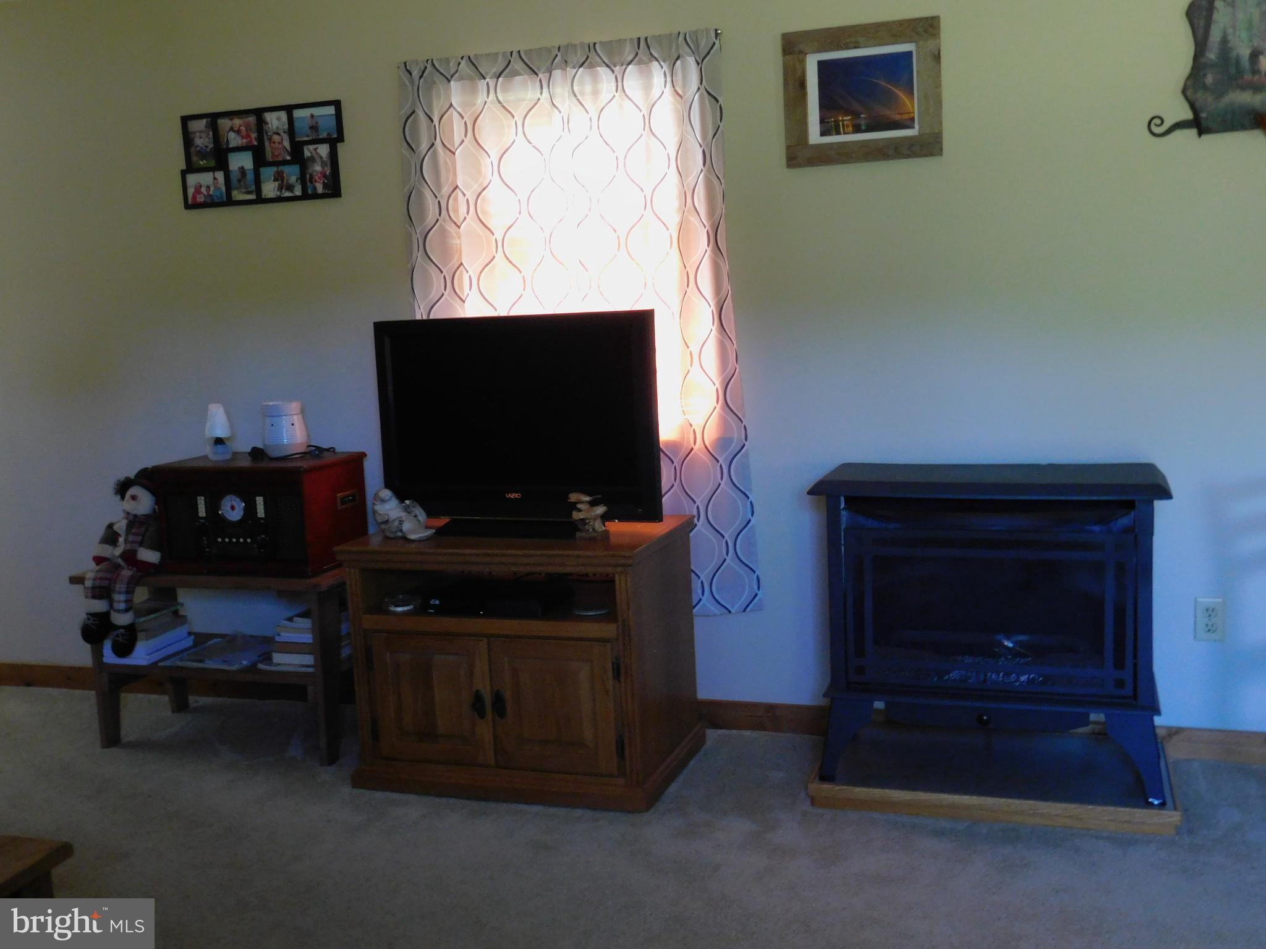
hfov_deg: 51.4
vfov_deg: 39.7
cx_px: 633
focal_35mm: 36
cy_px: 474
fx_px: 1317
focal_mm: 6.3
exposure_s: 1/13
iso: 400
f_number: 3.5
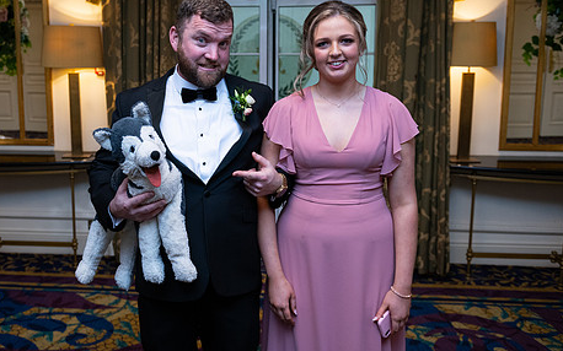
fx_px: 614
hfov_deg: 49.0
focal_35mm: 40
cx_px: 224
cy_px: 137
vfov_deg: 31.9
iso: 800
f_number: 3.5
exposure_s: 1/160
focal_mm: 31
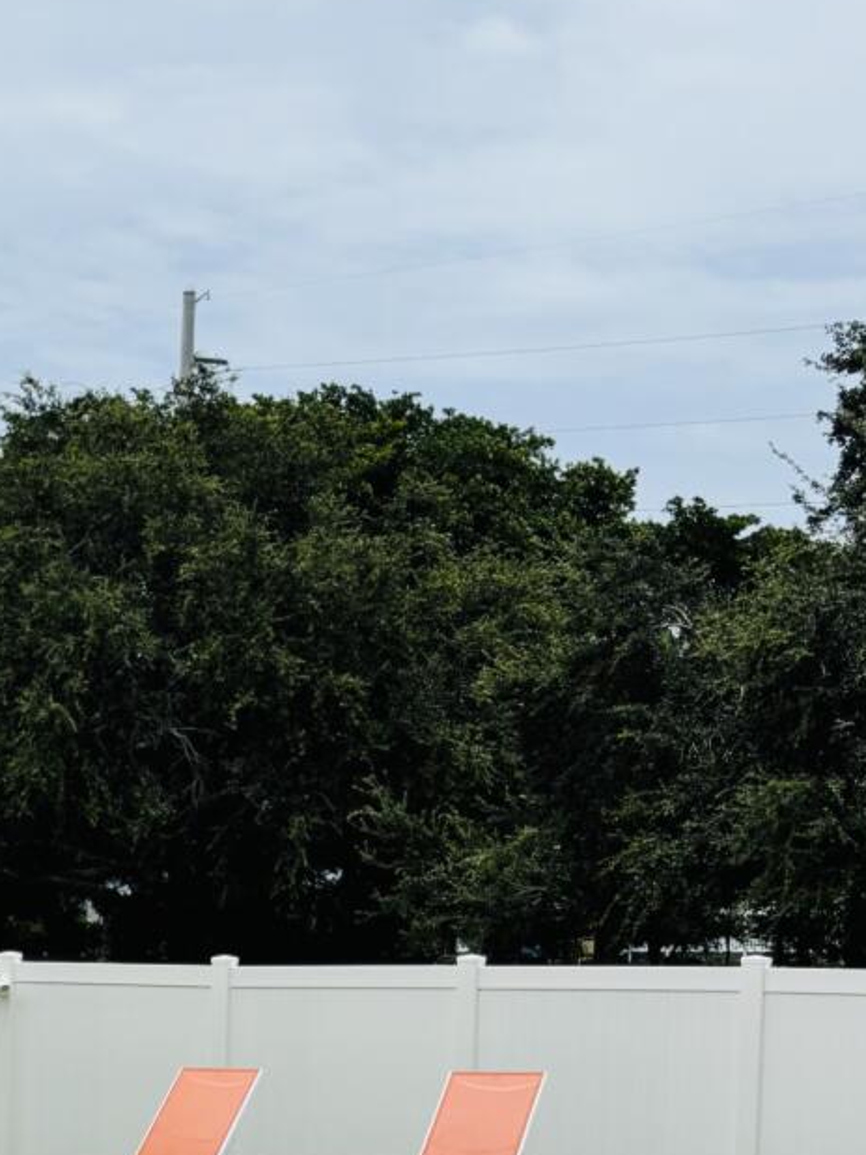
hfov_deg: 16.6
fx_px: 2803
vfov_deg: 22.4
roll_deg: -1.5
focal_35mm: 84
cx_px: -254
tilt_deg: -4.2
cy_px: 1153
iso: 50
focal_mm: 5.96
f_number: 1.6
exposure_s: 1/6711
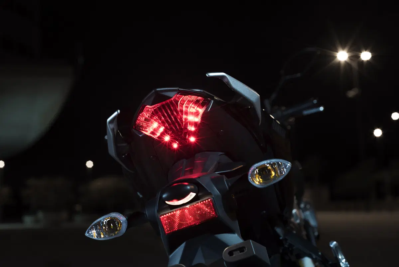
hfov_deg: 39.6
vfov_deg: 27.0
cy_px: 134
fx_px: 554
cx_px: 200
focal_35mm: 50
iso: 400
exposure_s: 1/10
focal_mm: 50
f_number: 4.5
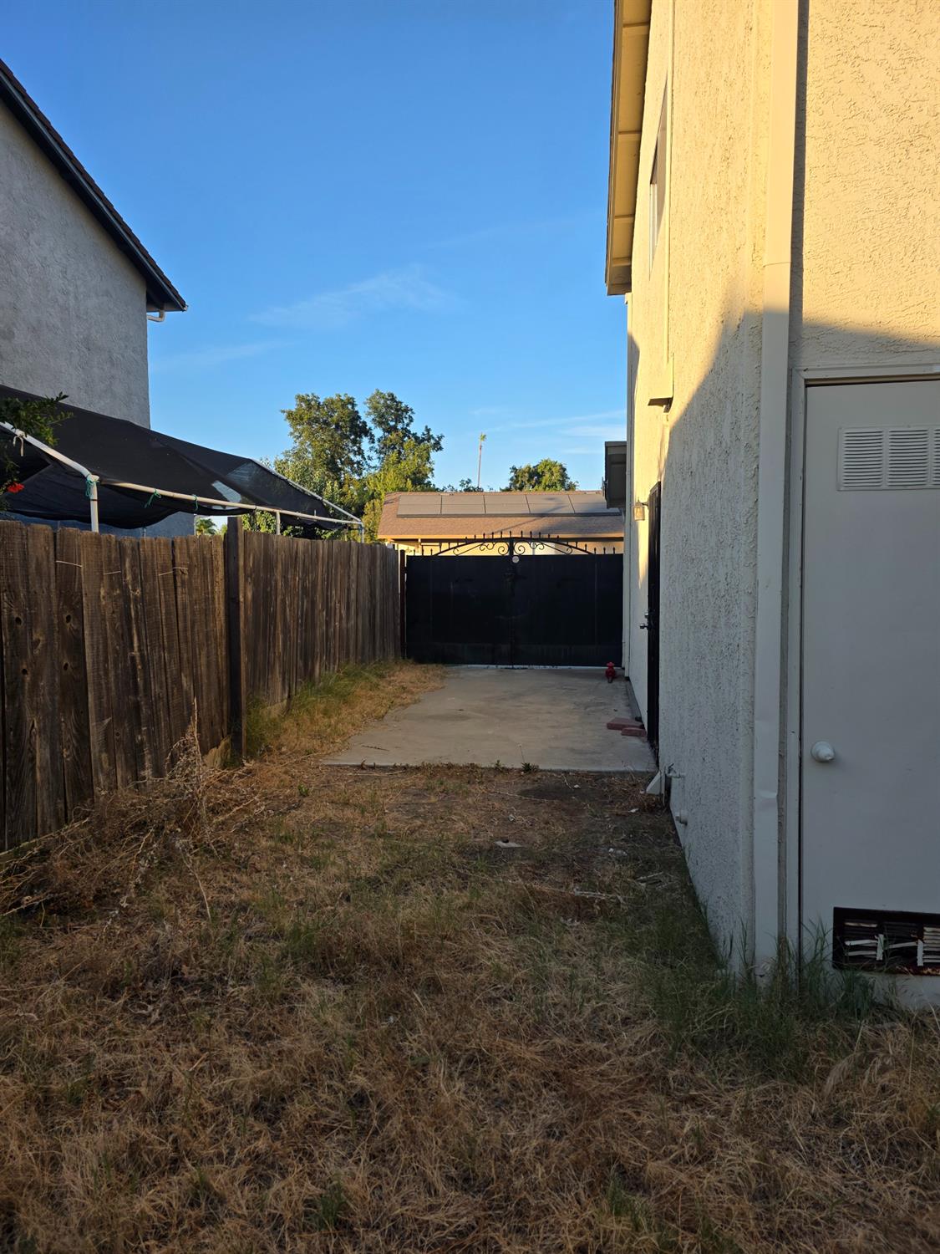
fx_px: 833
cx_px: 470
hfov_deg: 58.9
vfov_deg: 73.9
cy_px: 627
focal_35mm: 23
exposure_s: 1/2186
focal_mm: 6.3
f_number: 1.7
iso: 80
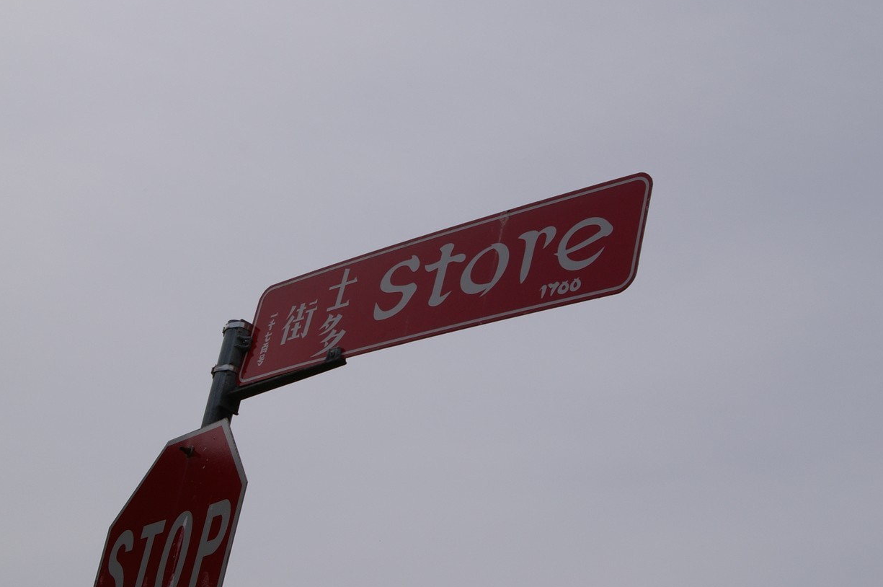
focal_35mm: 70
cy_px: 327
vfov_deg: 19.4
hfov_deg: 28.8
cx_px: 390
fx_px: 1715
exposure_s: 1/1000
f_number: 11
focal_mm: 38
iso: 200
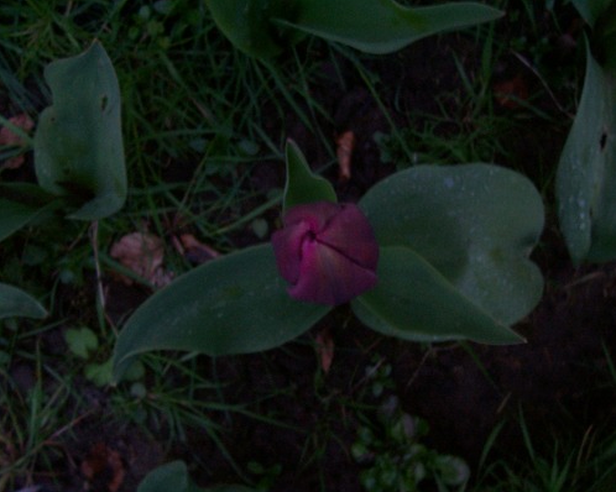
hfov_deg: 50.2
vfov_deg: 41.1
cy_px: 249
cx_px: 333
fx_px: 656
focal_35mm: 36
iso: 160
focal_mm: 5.6
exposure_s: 1/8
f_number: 2.7
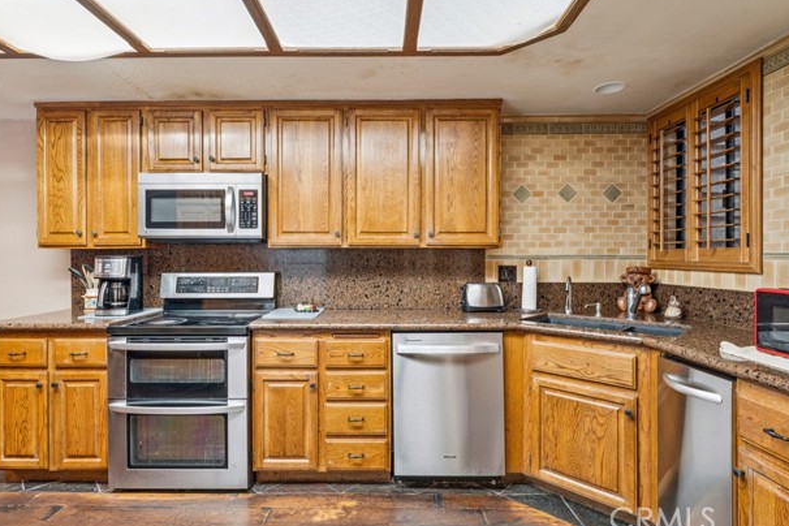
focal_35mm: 19
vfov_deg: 64.6
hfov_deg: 86.9
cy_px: 260
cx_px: 383
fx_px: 416
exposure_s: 2.5
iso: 100
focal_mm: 18
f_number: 13
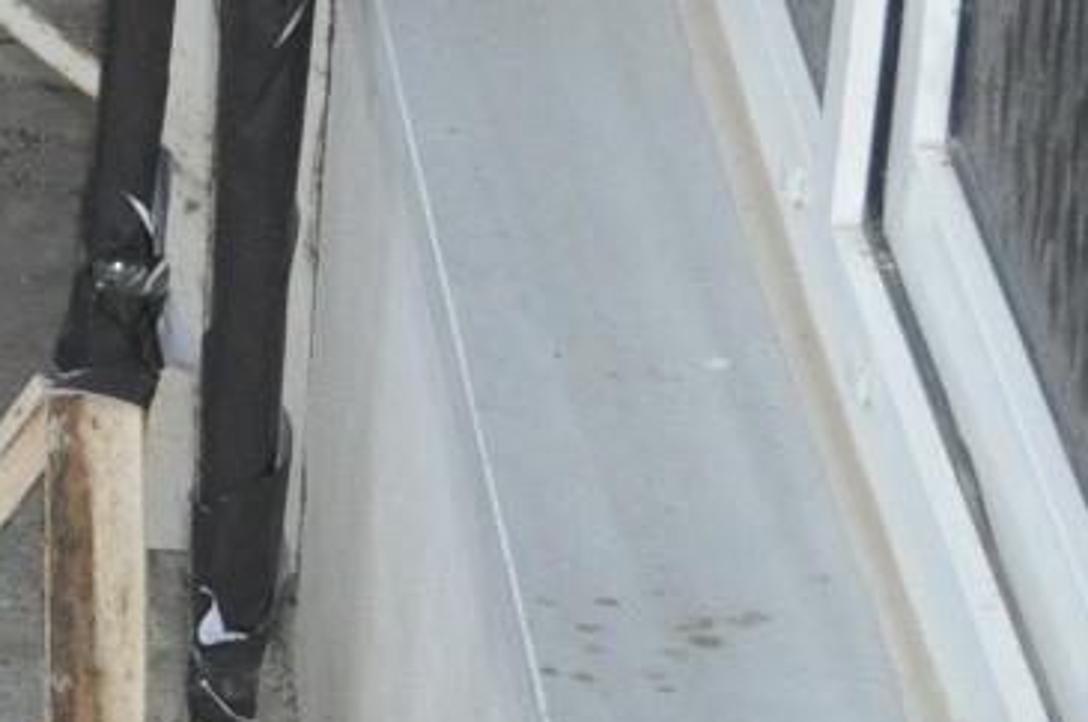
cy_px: -1250
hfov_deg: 6.3
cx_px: -2340
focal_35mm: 296
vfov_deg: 4.5
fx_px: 8930
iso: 800
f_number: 8
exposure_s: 1/200
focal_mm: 30
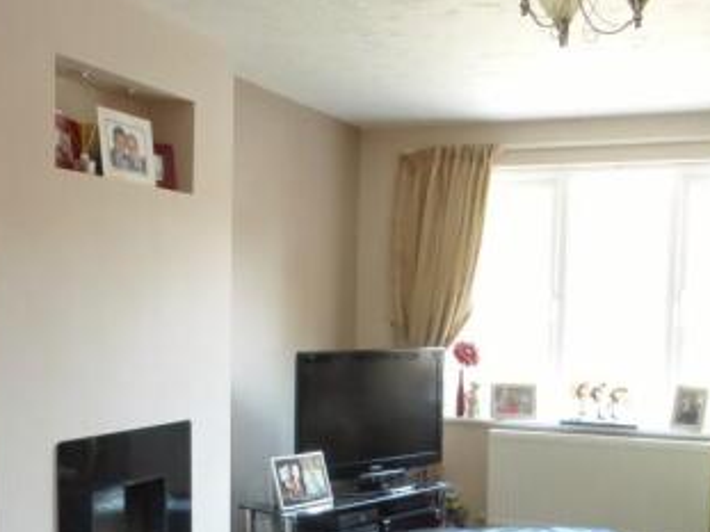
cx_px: 380
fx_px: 923
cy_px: 387
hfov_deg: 42.1
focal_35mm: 45
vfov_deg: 31.7
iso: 400
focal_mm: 4.3
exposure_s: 1/50
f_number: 3.3
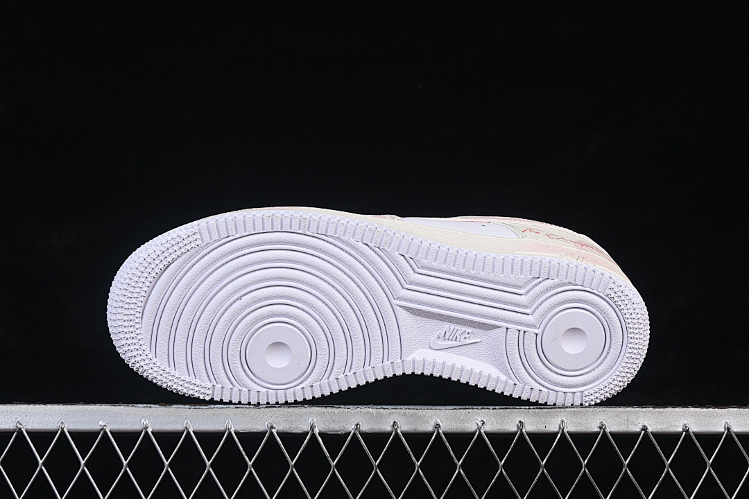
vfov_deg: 18.2
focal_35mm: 75
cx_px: 374
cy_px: 250
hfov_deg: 27.0
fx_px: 1560
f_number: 8
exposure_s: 1/80
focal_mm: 50
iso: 160
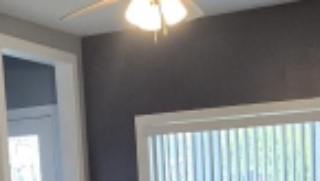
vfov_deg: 17.2
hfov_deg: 32.3
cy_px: 252
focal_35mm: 65
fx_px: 552
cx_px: 140
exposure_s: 1/60
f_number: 2.2
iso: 200
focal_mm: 2.2
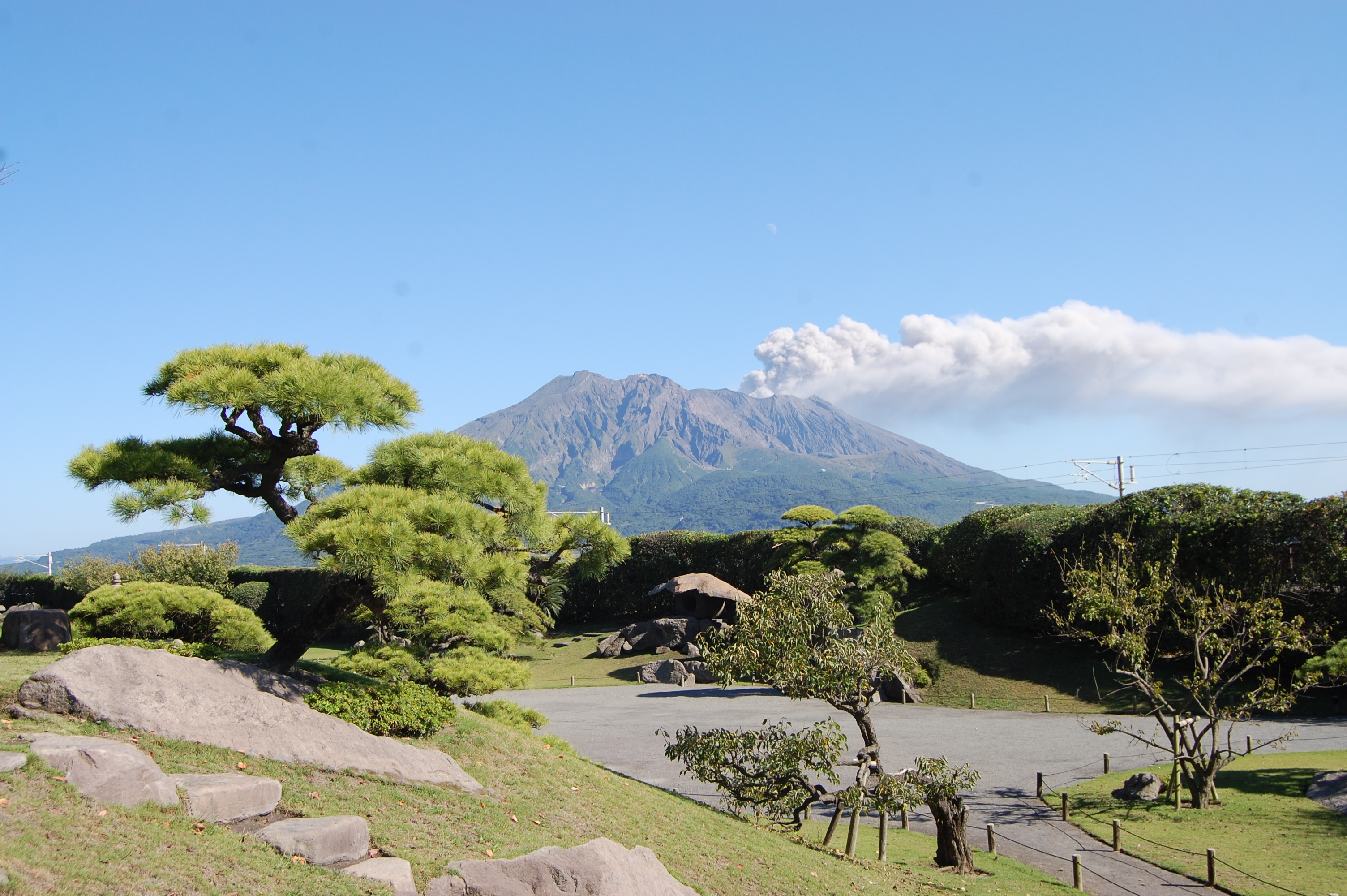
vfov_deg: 36.8
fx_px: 1346
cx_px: 674
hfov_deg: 53.2
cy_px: 448
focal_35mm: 36
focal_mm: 24
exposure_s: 1/250
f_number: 9
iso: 200
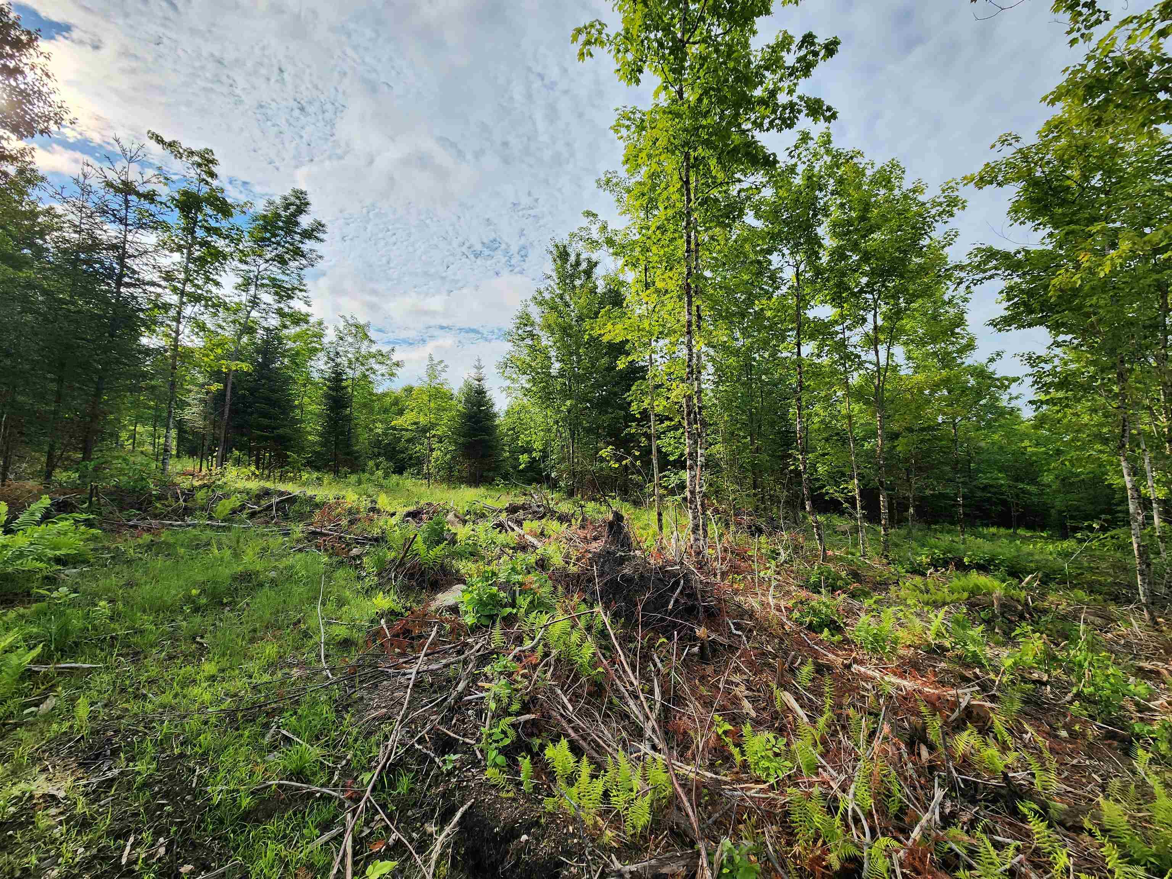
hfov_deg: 106.2
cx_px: 586
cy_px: 440
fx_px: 440
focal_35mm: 13
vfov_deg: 89.9
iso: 50
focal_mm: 2.2
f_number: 2.2
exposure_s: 1/2296
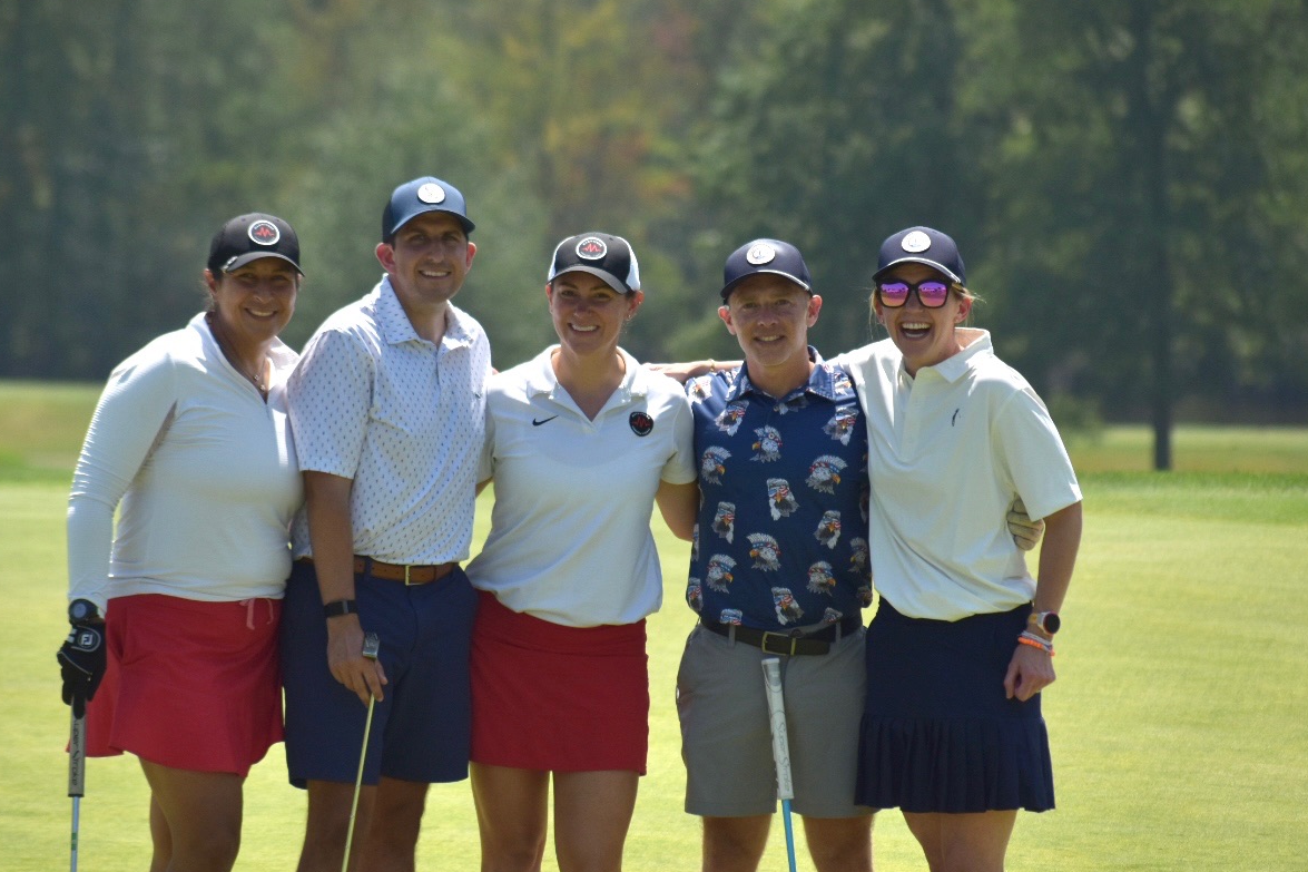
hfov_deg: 5.4
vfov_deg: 3.6
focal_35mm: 383
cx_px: 584
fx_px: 13901
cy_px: 425
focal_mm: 185
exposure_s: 1/2500
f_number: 5.6
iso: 200
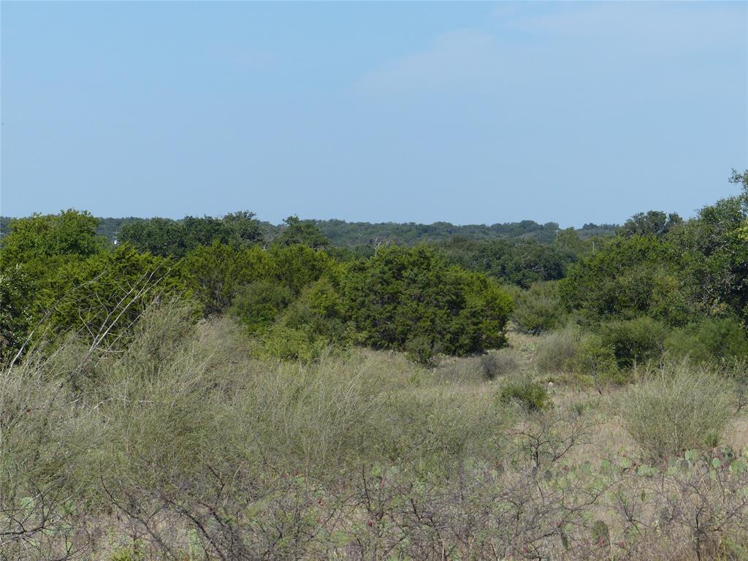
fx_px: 3846
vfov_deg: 8.3
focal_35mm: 178
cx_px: 374
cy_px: 280
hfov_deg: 11.1
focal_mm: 32
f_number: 4
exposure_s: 1/1300
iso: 100
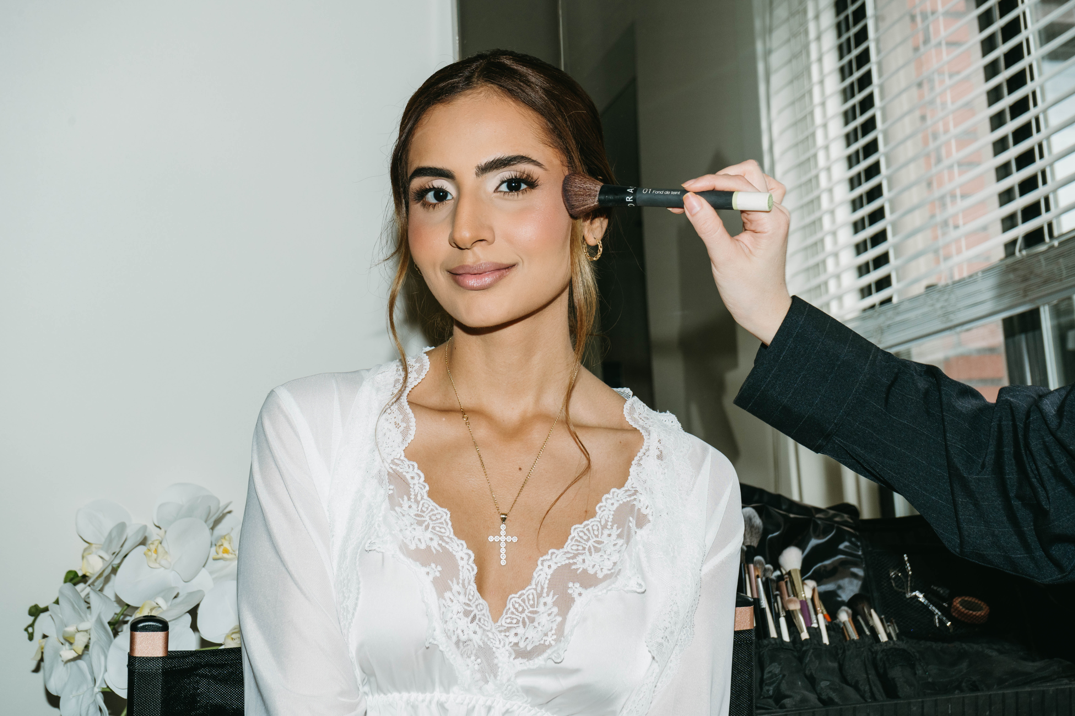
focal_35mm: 64
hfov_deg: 31.4
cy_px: 358
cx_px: 538
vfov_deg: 21.2
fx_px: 1911
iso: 800
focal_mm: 64
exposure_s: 1/250
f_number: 10
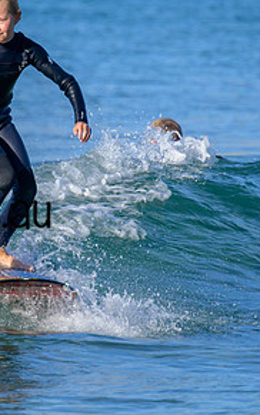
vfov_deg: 1.4
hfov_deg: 0.9
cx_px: 20
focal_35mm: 1546
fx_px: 17519
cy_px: 194
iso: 500
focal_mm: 560
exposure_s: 1/1600
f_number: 8
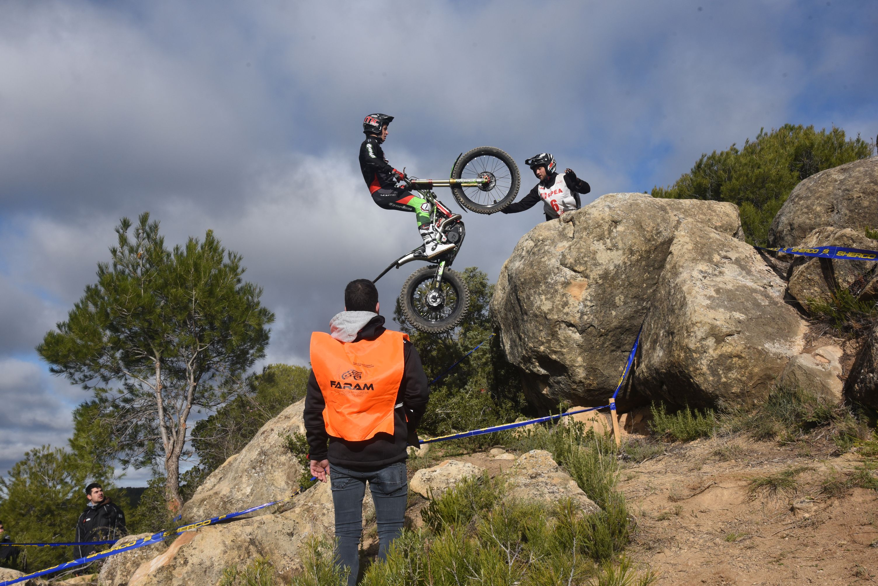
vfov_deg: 35.1
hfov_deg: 50.7
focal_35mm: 38
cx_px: 439
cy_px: 293
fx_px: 927
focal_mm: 38
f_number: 13
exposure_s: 1/640
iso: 500
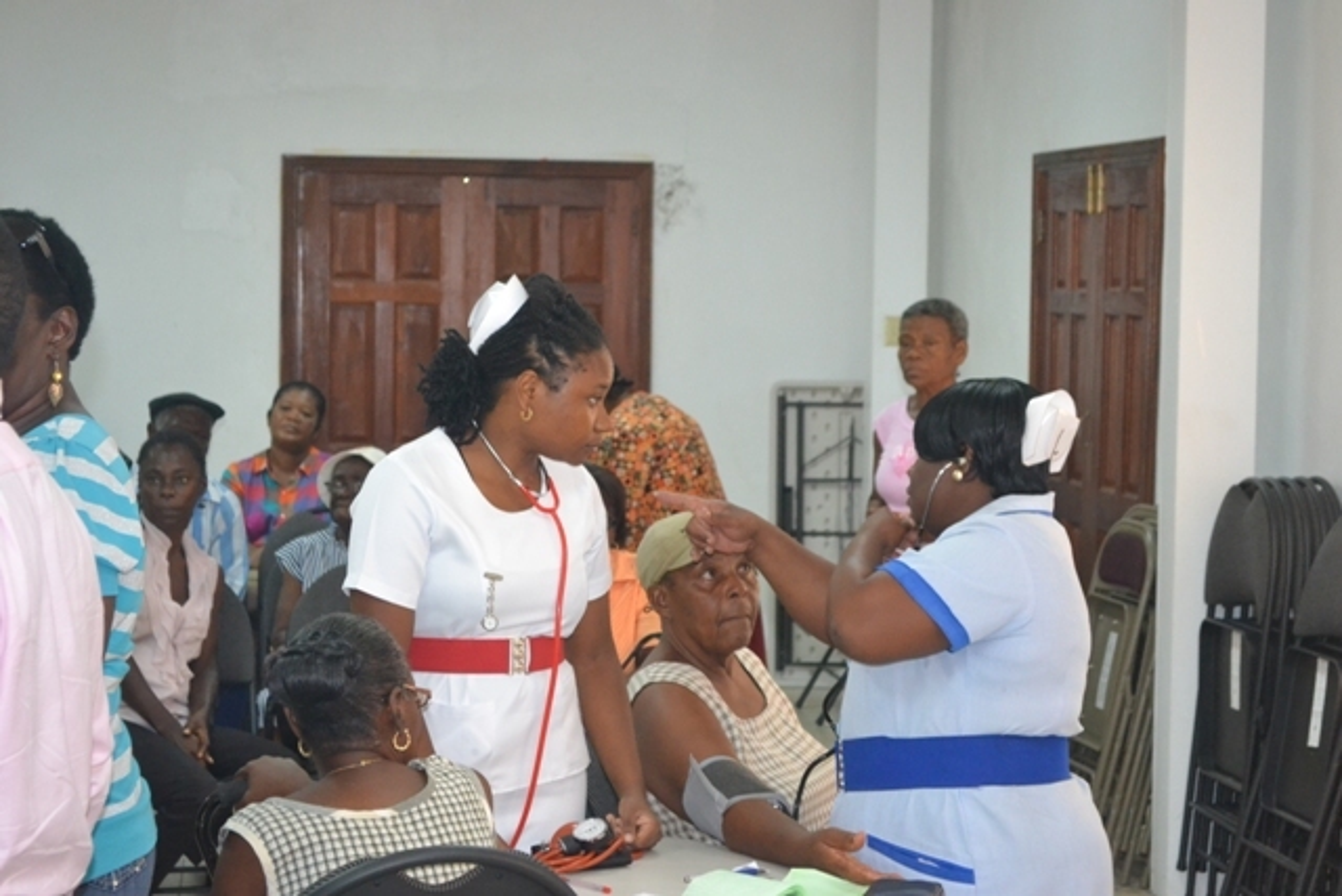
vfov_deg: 16.6
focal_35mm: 82
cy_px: 448
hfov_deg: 24.6
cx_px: 671
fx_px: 3076
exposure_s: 1/60
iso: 2500
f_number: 5.6
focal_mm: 55
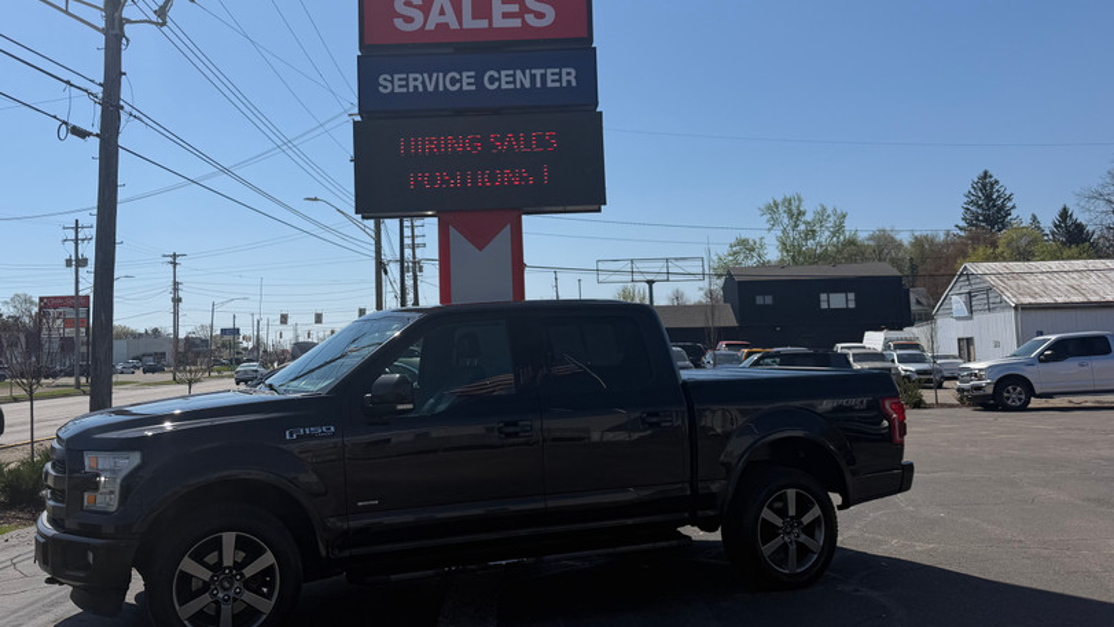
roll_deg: +2.0
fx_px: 975
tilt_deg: +6.5
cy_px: 241
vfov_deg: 35.5
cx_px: 462
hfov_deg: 59.1
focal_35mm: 33
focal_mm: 6.76
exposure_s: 1/9091
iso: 80
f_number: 1.78
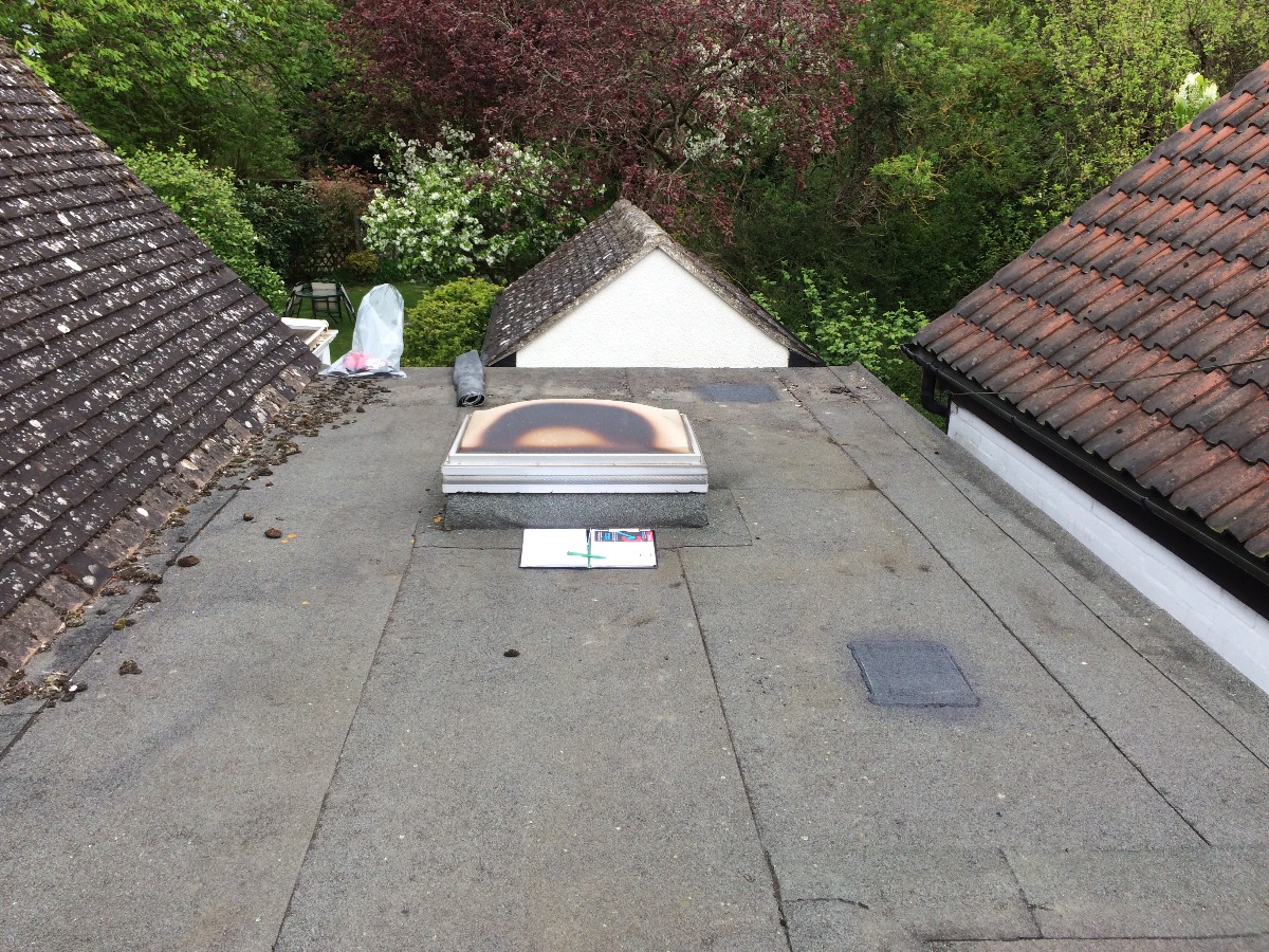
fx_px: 1063
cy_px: 476
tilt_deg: -20.1
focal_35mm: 29
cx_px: 634
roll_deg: +1.0
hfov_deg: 61.7
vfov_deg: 48.2
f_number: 2.2
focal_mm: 4.15
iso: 32
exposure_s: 1/838
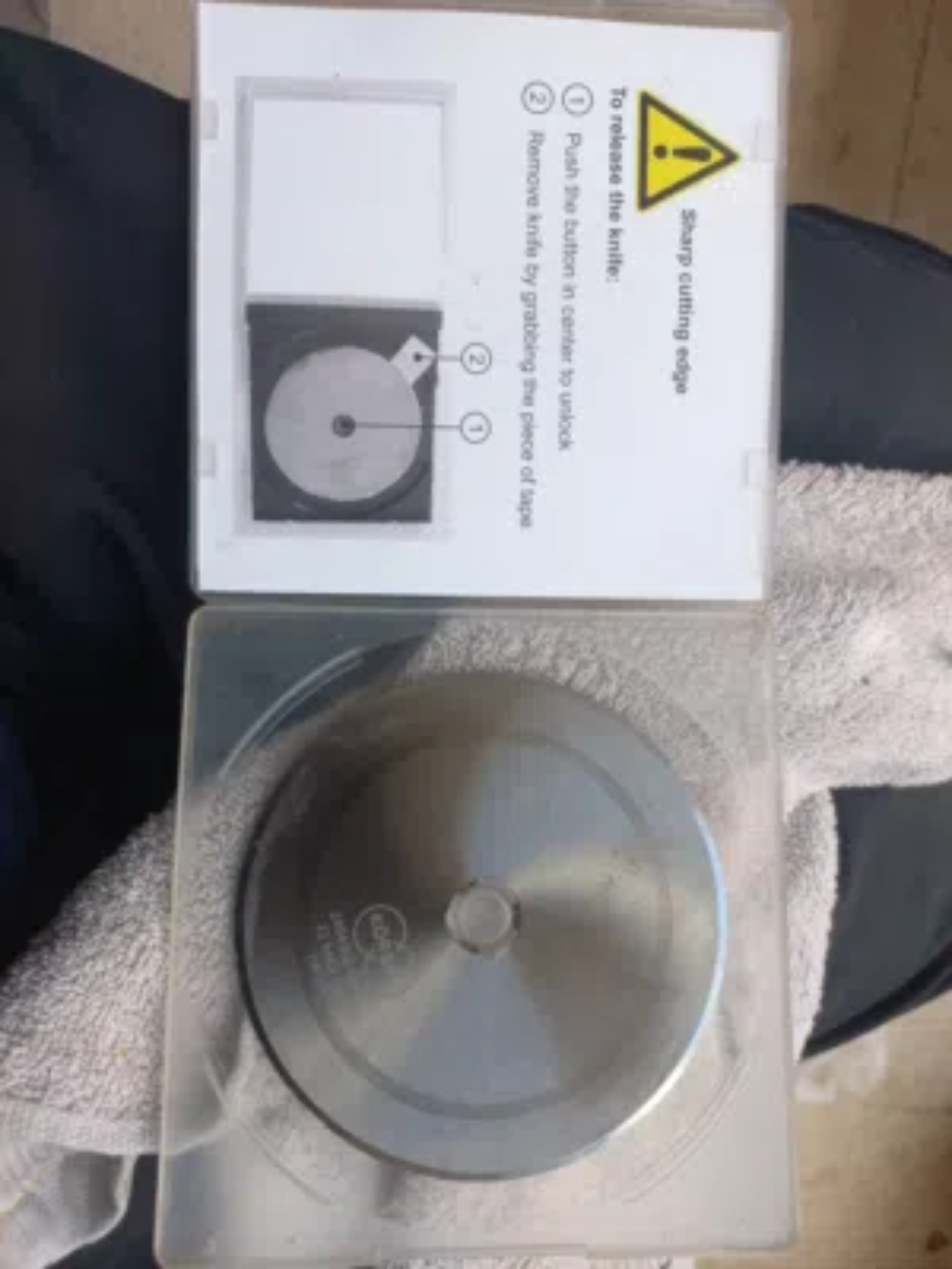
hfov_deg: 54.9
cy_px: 634
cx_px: 476
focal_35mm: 25
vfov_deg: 69.4
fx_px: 917
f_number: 1.8
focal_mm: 4.6
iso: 40
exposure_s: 1/100
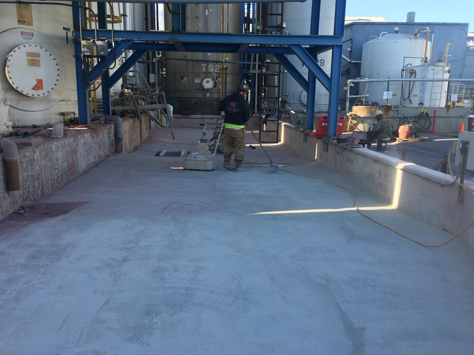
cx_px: 237
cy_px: 178
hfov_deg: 61.7
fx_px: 397
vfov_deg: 48.2
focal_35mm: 29
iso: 25
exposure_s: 1/250
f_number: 2.2
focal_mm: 4.15
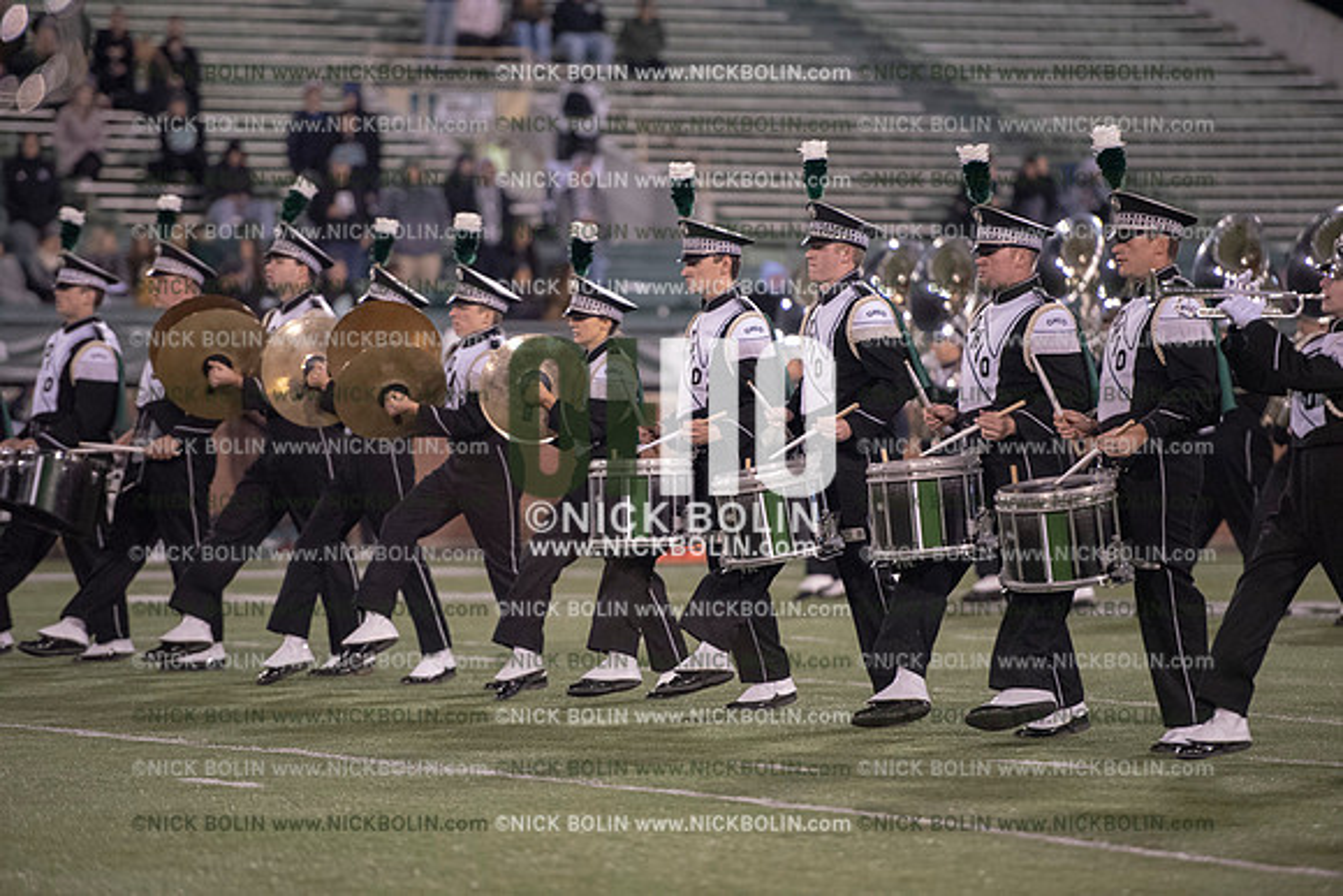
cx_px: 672
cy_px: 448
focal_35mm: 200
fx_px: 7463
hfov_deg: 10.3
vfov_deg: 6.9
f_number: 3.2
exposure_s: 1/1250
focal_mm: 200
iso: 5000
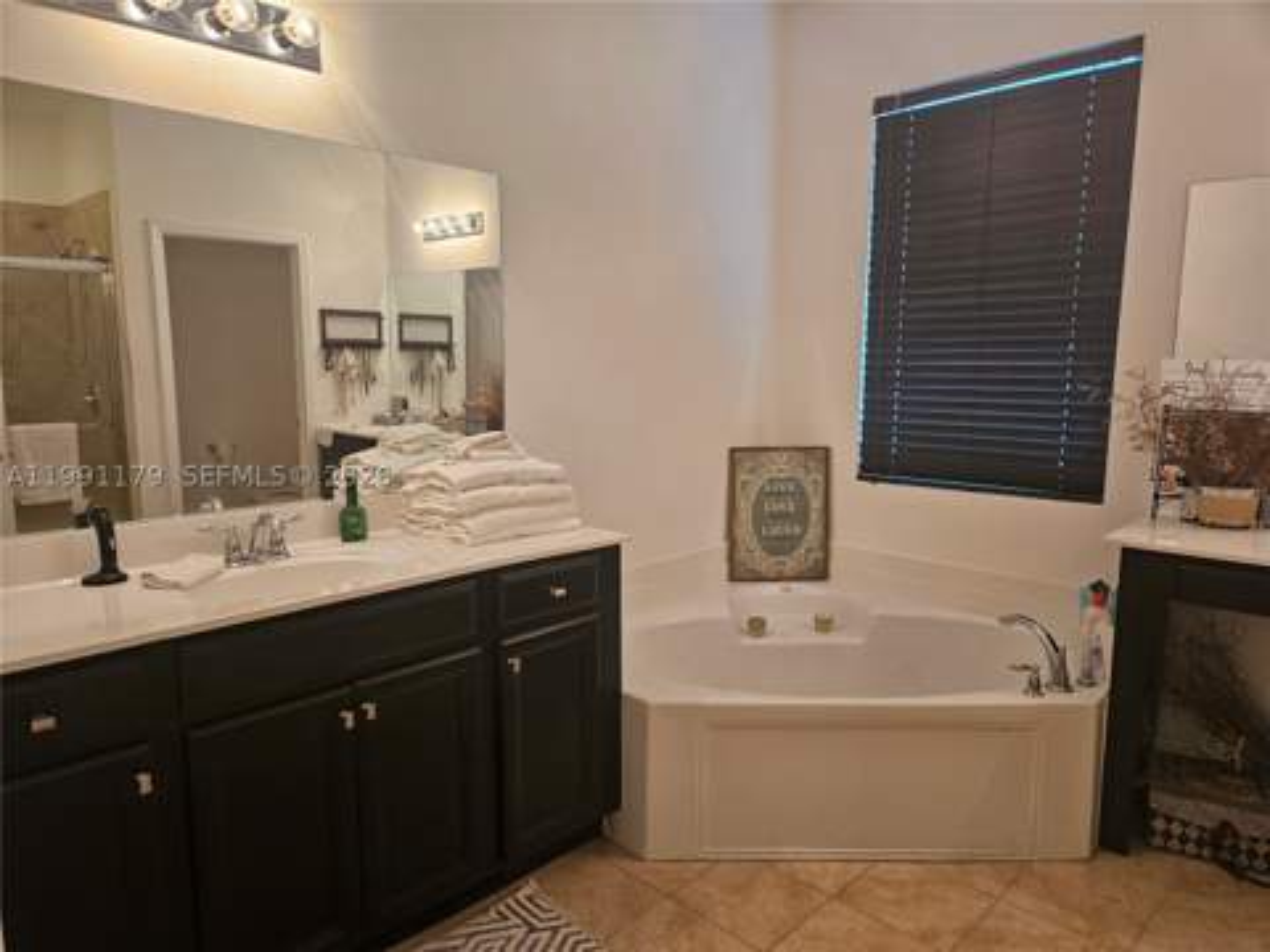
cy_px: 476
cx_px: 635
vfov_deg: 58.9
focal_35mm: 23
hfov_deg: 73.9
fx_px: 844
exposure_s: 1/120
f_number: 1.8
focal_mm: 5.4
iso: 320
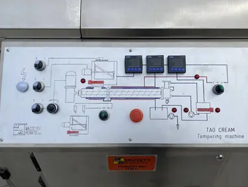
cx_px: 132
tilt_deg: -39.3
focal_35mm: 28
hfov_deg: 63.3
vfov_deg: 49.8
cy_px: 99
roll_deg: -0.5
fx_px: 201
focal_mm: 4.25
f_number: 1.8
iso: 32
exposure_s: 1/5495
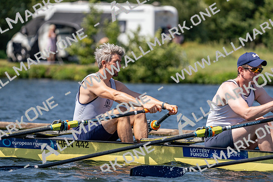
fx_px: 2457
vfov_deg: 4.2
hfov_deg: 6.4
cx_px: 136
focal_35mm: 324
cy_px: 91
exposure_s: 1/2000
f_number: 6.3
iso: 250
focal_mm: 324
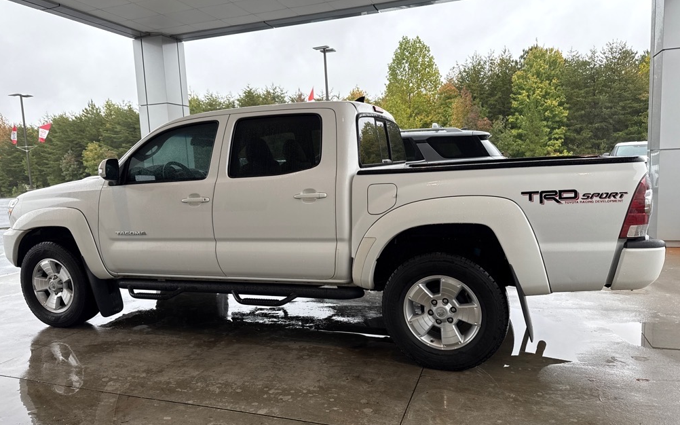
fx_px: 482
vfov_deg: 47.6
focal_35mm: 26
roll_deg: +1.3
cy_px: 226
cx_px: 335
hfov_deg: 70.4
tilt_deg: -7.9
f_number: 1.78
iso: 100
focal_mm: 6.76
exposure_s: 1/822
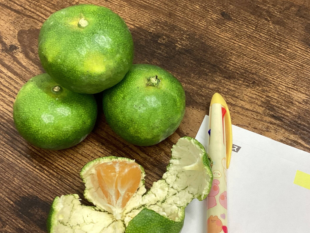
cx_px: 174
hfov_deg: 39.6
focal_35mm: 48
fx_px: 430
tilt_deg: -55.6
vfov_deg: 30.3
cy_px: 108
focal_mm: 3.3
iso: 100
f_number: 2.4
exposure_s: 1/60
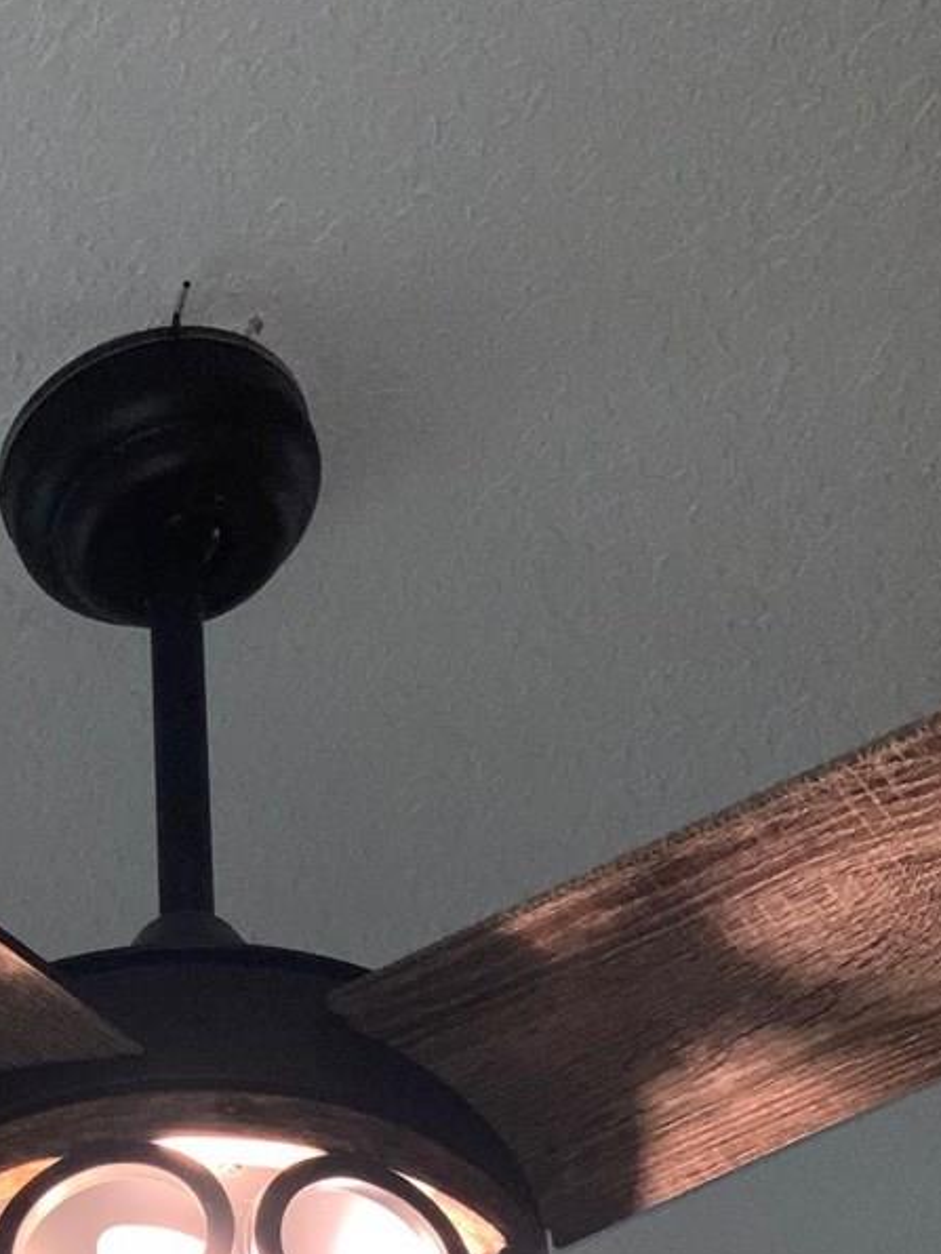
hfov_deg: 11.0
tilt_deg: +34.3
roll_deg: +1.8
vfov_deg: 14.3
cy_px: 1502
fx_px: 4857
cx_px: 181
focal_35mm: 134
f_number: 2.4
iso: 50
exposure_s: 1/60
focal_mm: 6
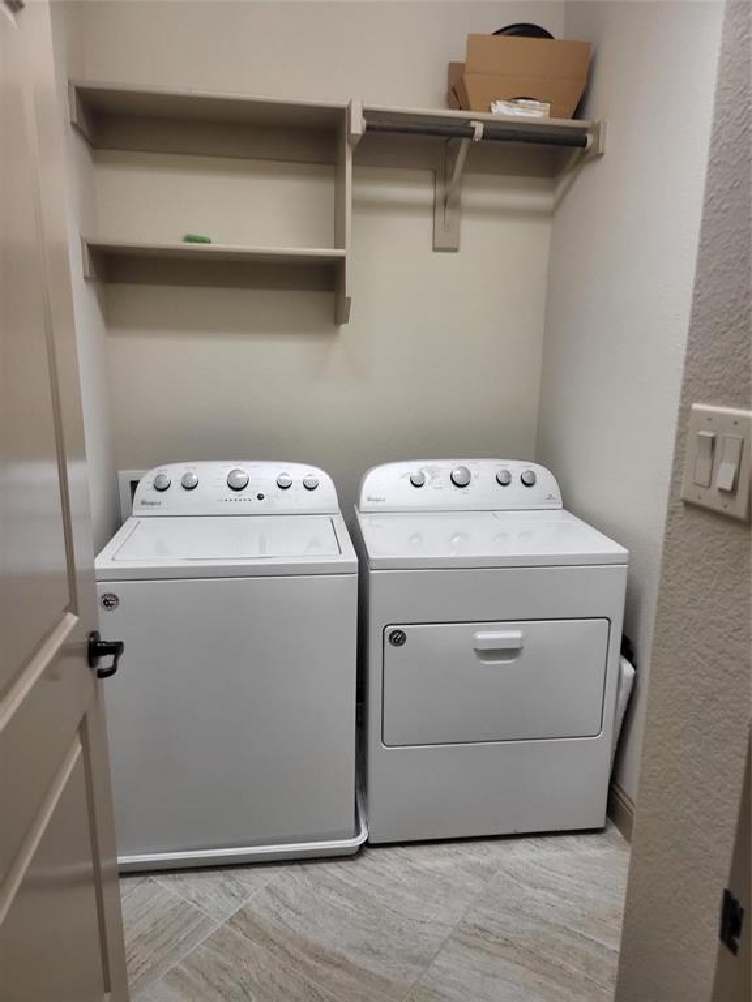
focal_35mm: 24
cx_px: 376
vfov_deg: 71.6
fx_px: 695
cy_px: 501
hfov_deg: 56.8
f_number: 1.8
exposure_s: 1/28
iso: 80
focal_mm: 5
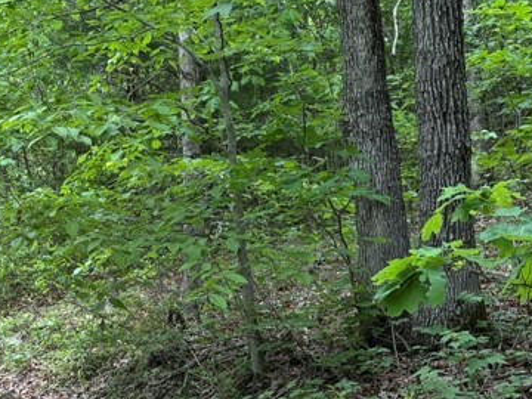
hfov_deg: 25.1
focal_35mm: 74
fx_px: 1137
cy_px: 222
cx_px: 6
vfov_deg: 19.9
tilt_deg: -1.1
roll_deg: -1.2
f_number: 1.6
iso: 64
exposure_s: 1/135
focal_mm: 5.96
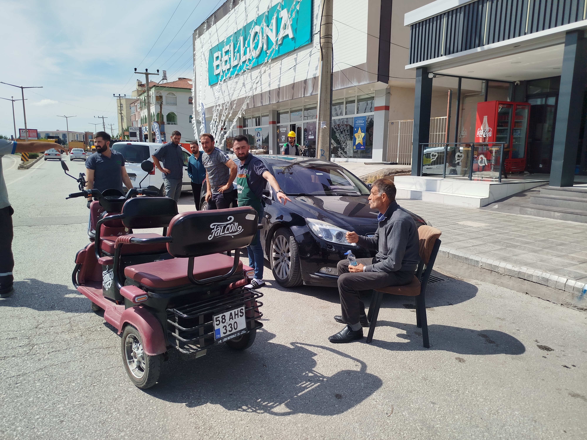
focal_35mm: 24
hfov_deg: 71.6
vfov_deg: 56.8
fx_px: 407
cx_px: 294
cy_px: 220
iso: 50
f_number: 1.7
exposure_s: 1/1494
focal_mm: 5.31
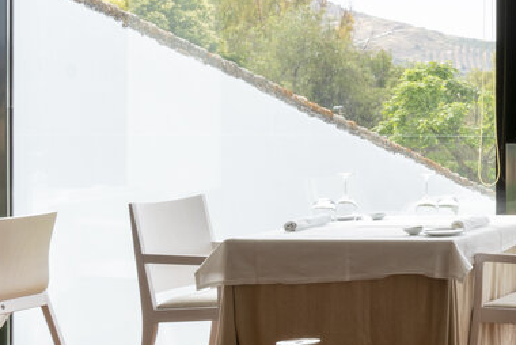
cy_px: 91
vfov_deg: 11.9
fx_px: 1650
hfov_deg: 12.7
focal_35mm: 115
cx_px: 1321
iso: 100
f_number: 16
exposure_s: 1/8
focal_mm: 22
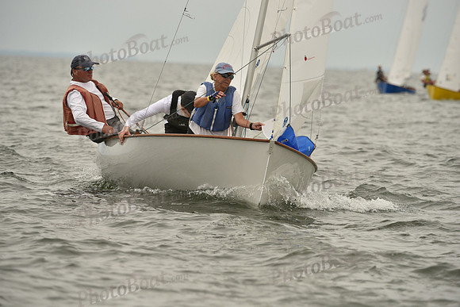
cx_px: 230
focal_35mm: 330
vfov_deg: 4.2
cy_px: 154
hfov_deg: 6.2
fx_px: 4217
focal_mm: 330
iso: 320
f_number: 6.3
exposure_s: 1/1250
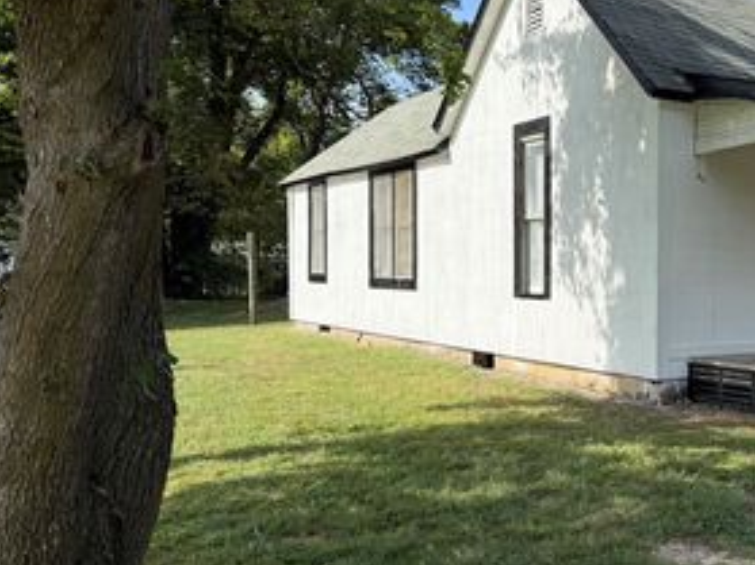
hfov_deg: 41.3
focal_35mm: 43
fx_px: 937
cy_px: 304
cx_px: 641
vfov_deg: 33.6
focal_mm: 6.76
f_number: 1.78
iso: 100
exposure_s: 1/3759
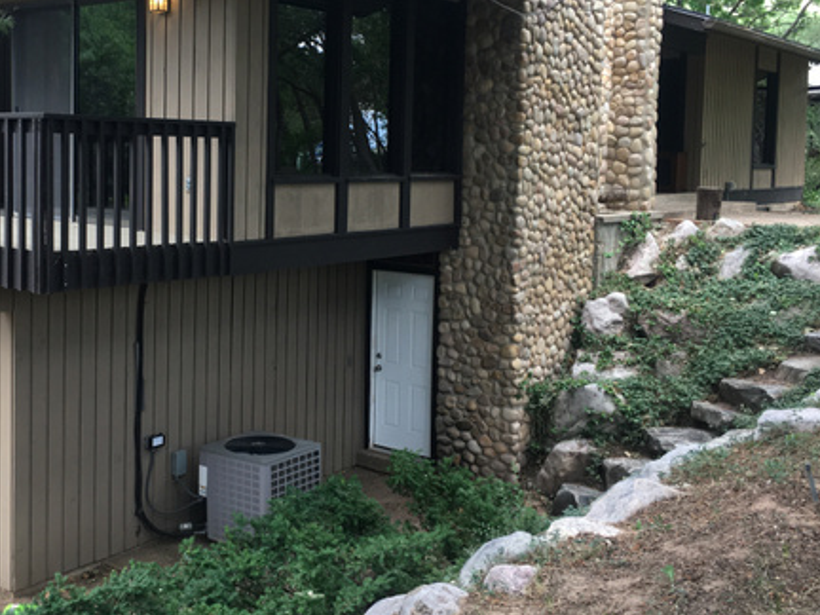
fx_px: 1019
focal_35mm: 43
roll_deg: -0.2
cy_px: 228
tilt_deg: -3.6
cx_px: 266
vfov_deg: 33.4
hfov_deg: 43.2
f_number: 2.2
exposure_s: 1/120
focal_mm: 4.15
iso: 40
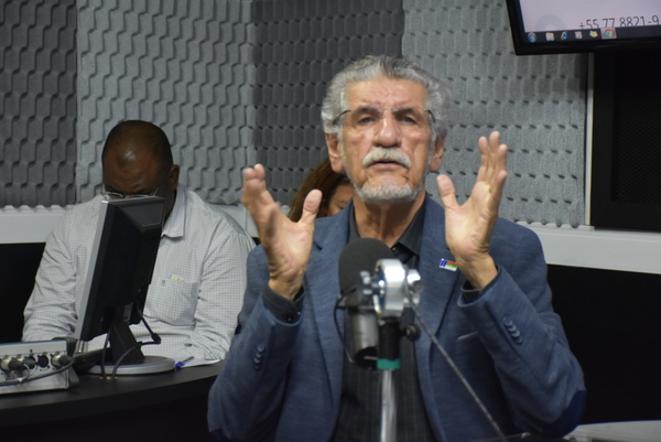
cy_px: 221
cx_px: 330
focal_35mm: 90
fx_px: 1654
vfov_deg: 15.2
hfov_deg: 22.6
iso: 1250
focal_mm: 60
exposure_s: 1/60
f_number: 5
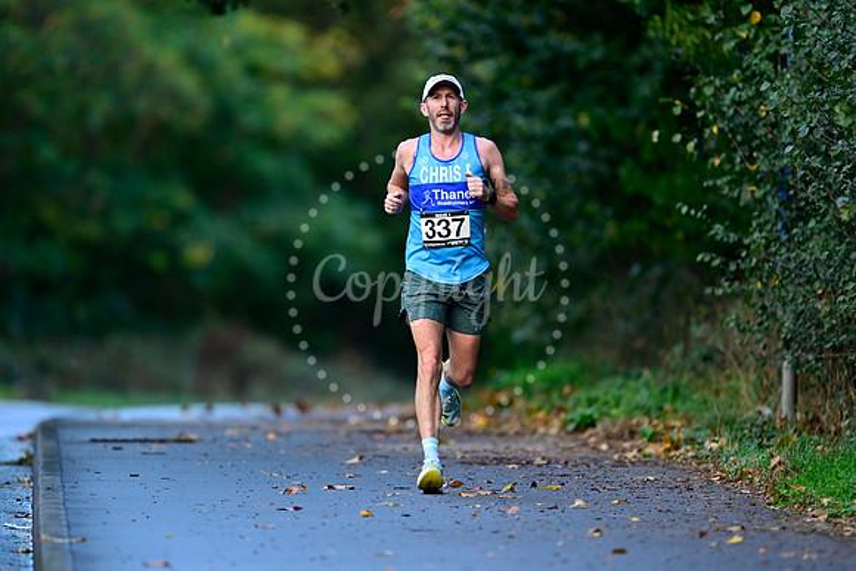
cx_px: 428
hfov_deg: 3.7
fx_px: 13318
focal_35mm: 560
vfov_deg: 2.5
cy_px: 286
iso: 800
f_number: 4
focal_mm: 560
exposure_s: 1/320
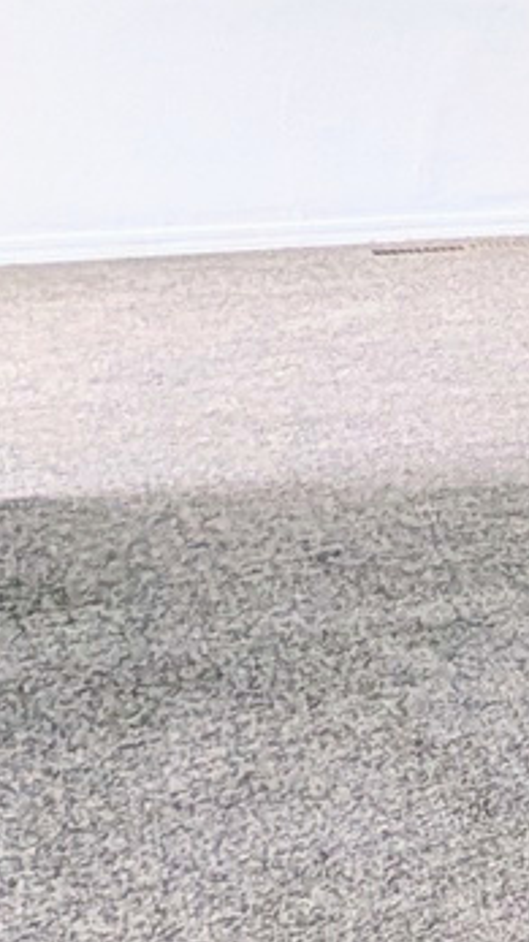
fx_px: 1922
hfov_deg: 6.6
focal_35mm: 77
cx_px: 2542
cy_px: 334
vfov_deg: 27.4
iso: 67
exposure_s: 1/427
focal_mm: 2.02
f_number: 1.7
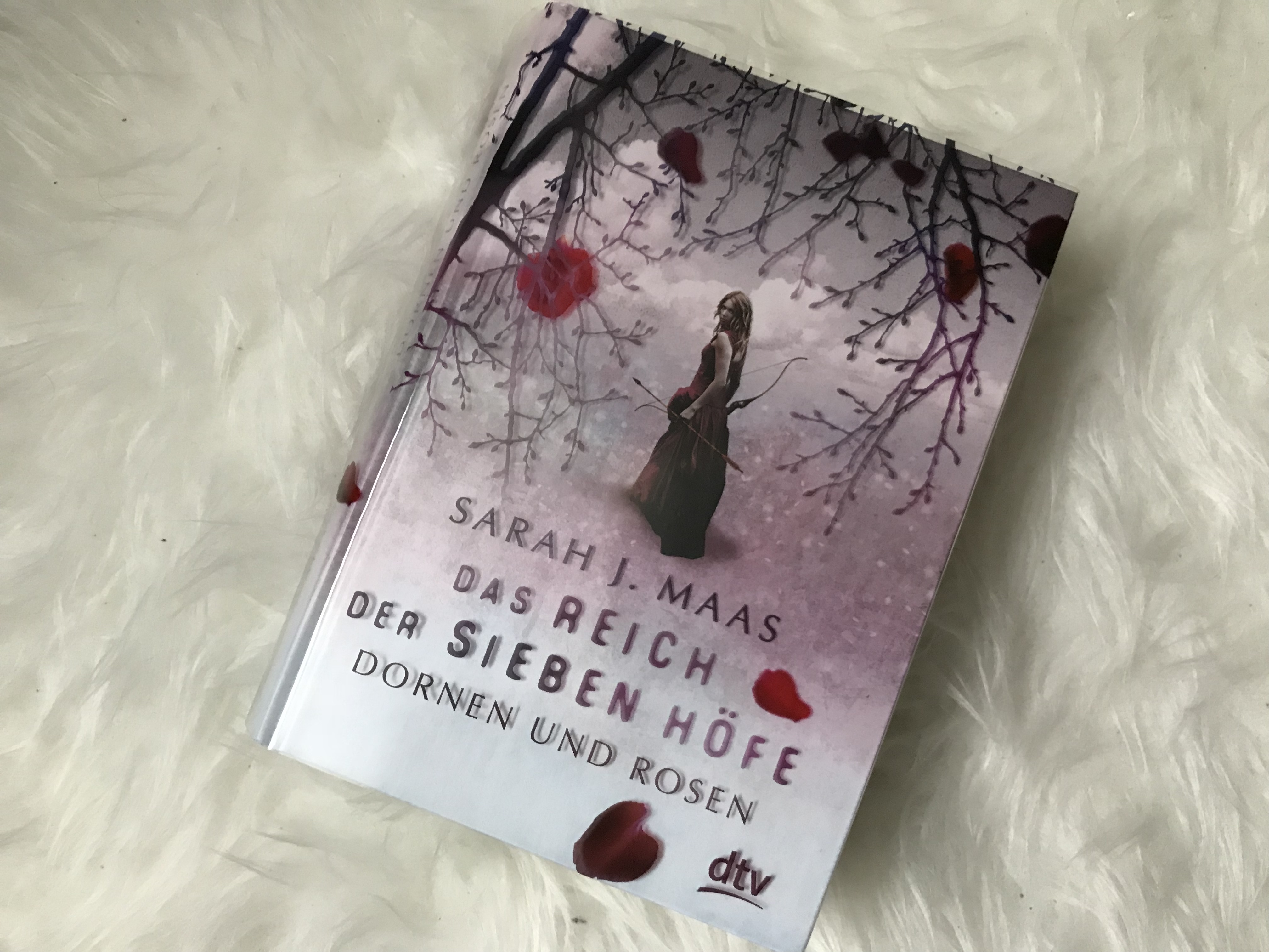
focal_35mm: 28
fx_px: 1026
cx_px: 634
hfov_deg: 63.4
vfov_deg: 49.7
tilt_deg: -84.2
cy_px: 476
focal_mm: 3.99
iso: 80
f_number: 1.8
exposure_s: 1/17
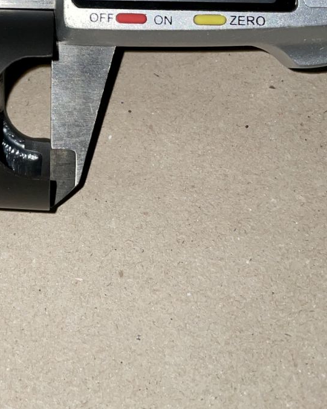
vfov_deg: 29.0
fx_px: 726
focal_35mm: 60
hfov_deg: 24.0
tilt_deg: -55.8
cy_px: -22
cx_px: -16
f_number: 1.6
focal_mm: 4.2
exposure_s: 1/75
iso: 40
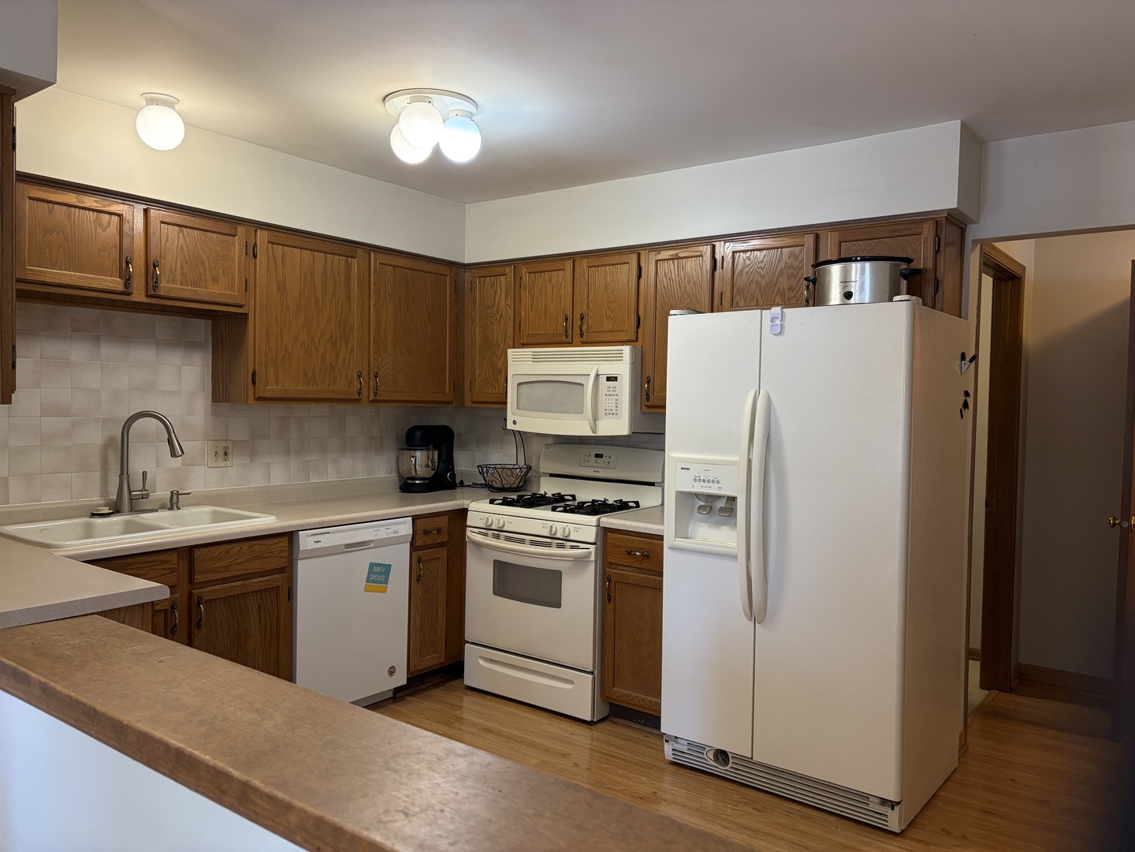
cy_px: 426
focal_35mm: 26
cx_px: 568
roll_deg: -1.3
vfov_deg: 53.1
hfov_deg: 67.3
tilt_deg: -1.6
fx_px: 852
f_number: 1.6
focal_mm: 5.96
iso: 100
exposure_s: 1/60
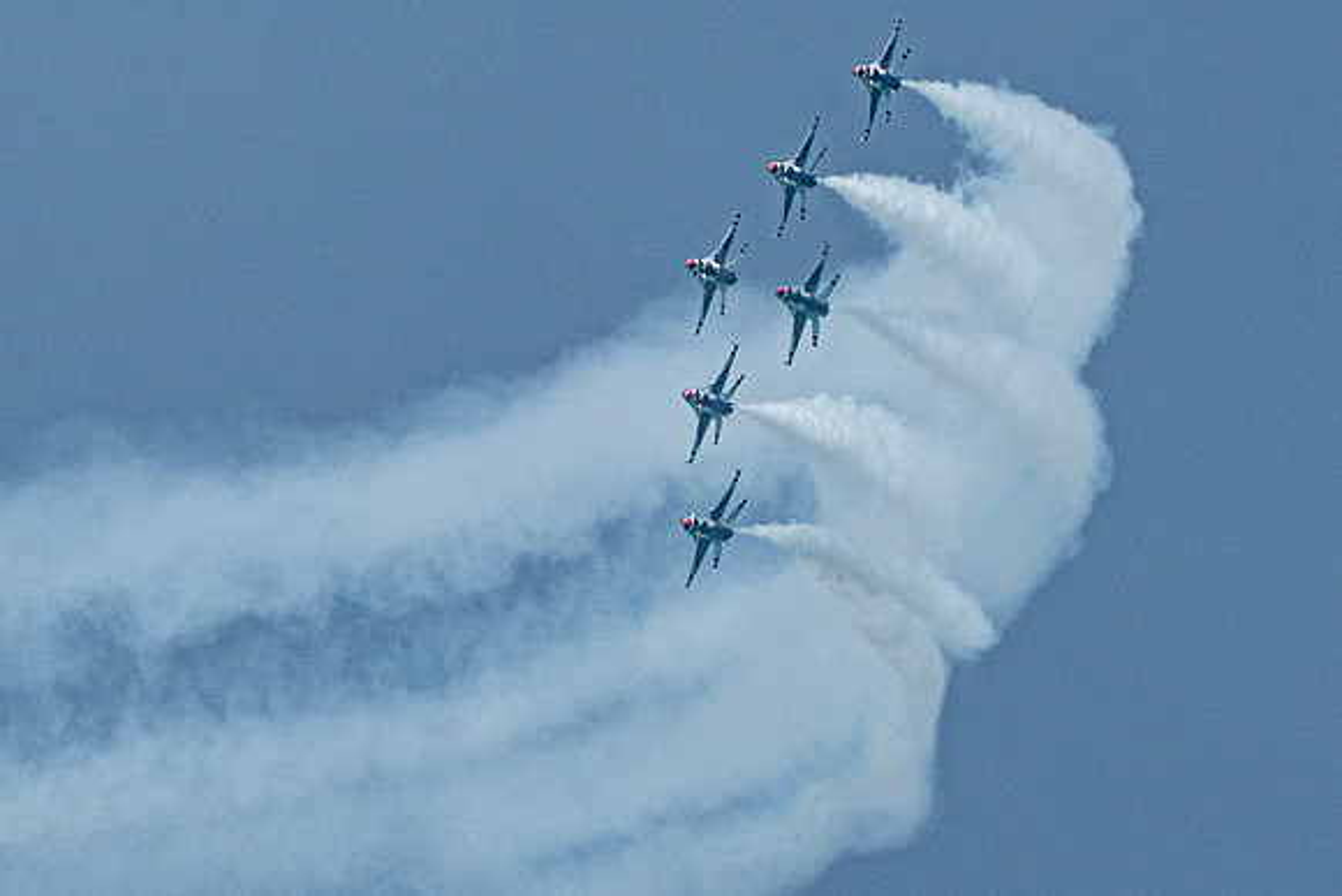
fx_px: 37458
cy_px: 366
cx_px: 632
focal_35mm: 1005
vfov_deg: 1.4
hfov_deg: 2.1
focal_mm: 400
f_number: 10
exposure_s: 1/2000
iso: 640
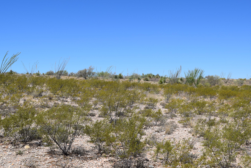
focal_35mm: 39
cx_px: 126
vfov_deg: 34.2
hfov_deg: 49.6
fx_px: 272
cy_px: 84
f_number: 11
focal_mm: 26
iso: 200
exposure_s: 1/500
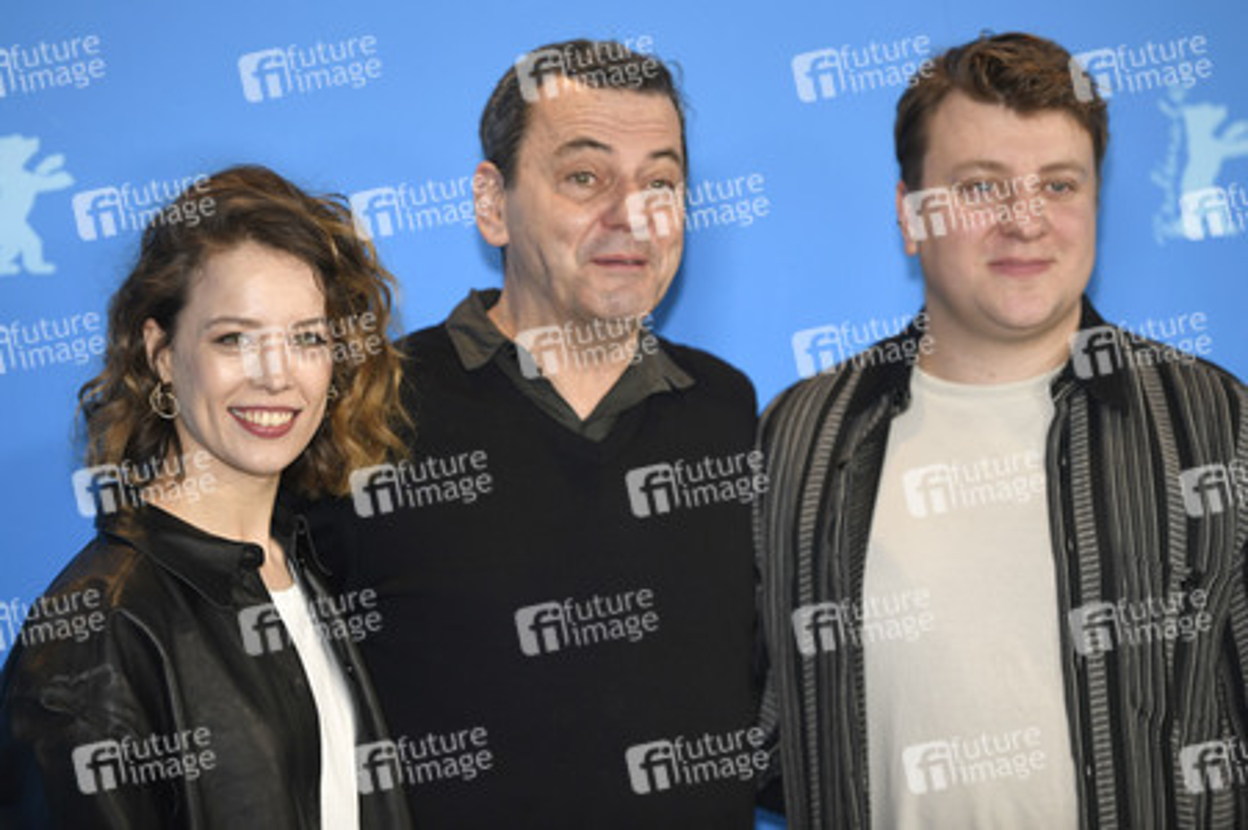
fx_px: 5542
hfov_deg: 12.8
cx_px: 624
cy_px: 415
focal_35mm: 160
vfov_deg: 8.6
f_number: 3.2
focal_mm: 160
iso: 640
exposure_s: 1/400
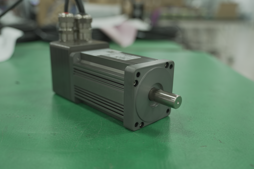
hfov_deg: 54.4
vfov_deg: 37.9
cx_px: 127
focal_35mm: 35
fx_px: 247
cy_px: 84
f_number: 2.8
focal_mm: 35
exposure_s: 1/80
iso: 400
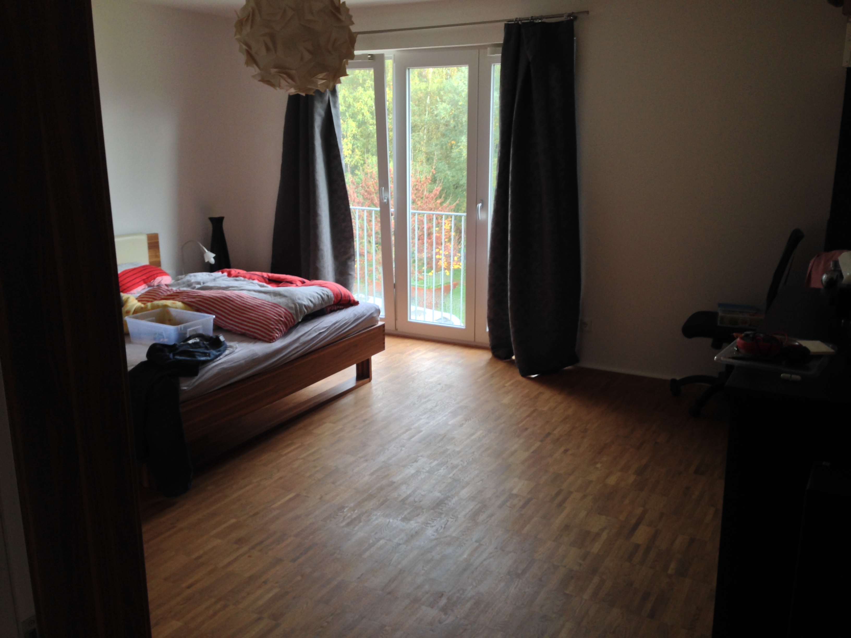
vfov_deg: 42.9
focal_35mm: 33
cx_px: 426
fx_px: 811
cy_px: 319
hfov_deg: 55.4
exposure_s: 1/24
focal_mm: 4.12
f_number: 2.4
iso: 50
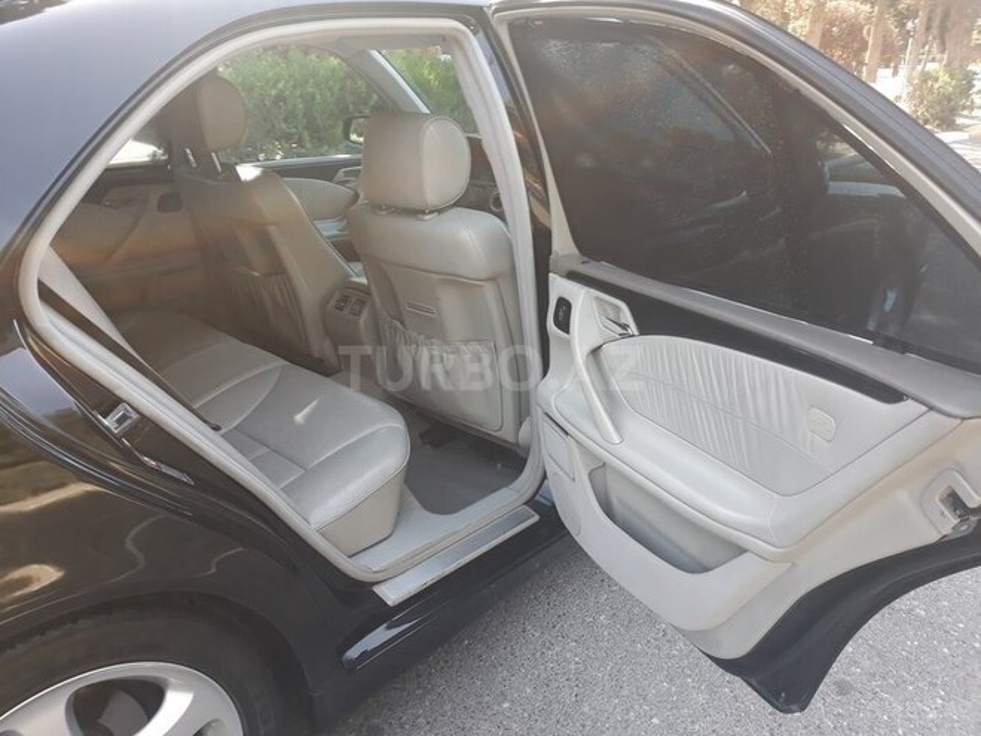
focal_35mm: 27
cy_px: 368
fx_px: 765
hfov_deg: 65.3
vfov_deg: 51.4
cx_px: 490
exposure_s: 1/100
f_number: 1.7
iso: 50
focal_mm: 3.71
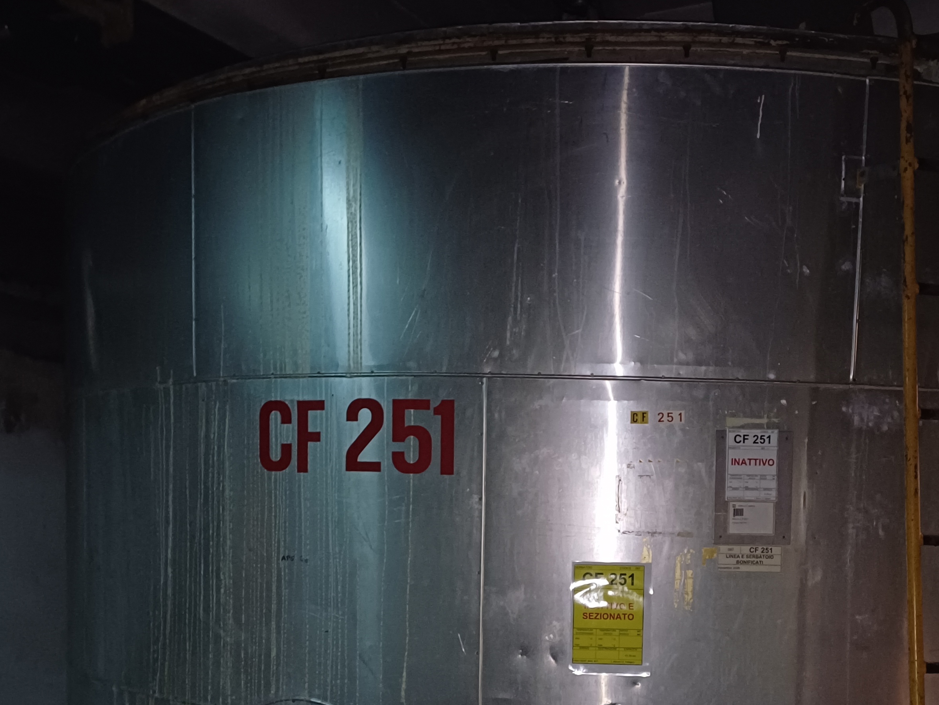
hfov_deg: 44.5
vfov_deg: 33.2
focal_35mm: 42
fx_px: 1139
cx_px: 566
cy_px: 581
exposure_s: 1/33.3
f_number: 1.8
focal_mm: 4.65
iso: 500
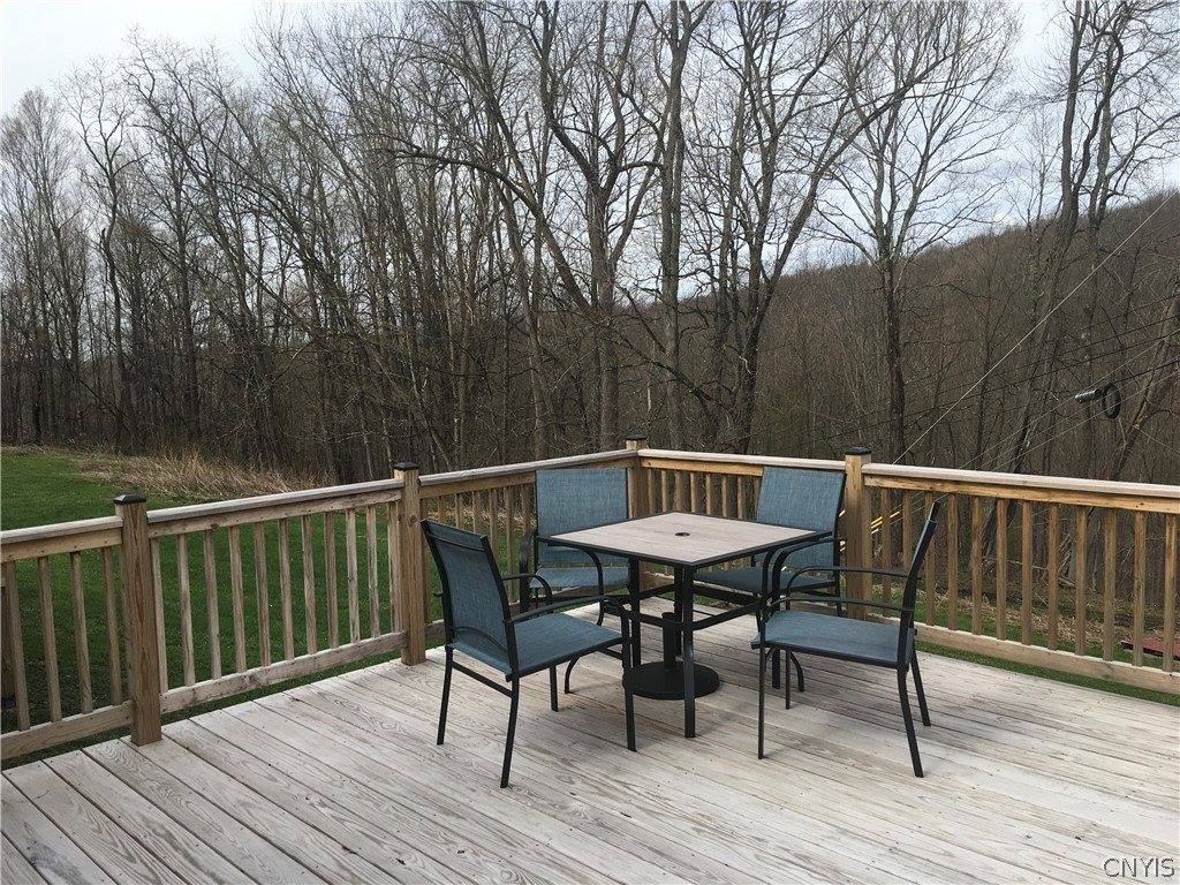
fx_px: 989
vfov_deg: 48.2
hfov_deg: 61.7
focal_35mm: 29
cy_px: 442
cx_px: 590
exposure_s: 1/1083
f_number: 2.2
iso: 25
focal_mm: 4.15
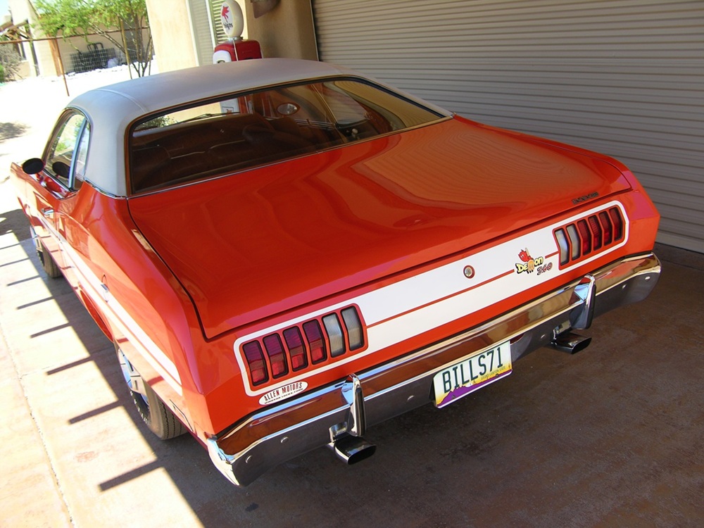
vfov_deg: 40.7
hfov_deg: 52.6
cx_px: 352
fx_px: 712
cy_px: 264
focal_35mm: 35
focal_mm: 8.9
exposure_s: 1/60
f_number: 2.8
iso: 50
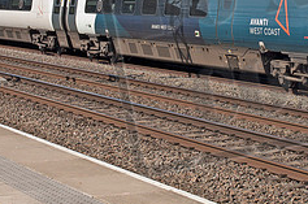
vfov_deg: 10.9
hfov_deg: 16.2
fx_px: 1067
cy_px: 27
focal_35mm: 125
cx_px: 278
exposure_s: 1/250
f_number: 8
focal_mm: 34
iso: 200
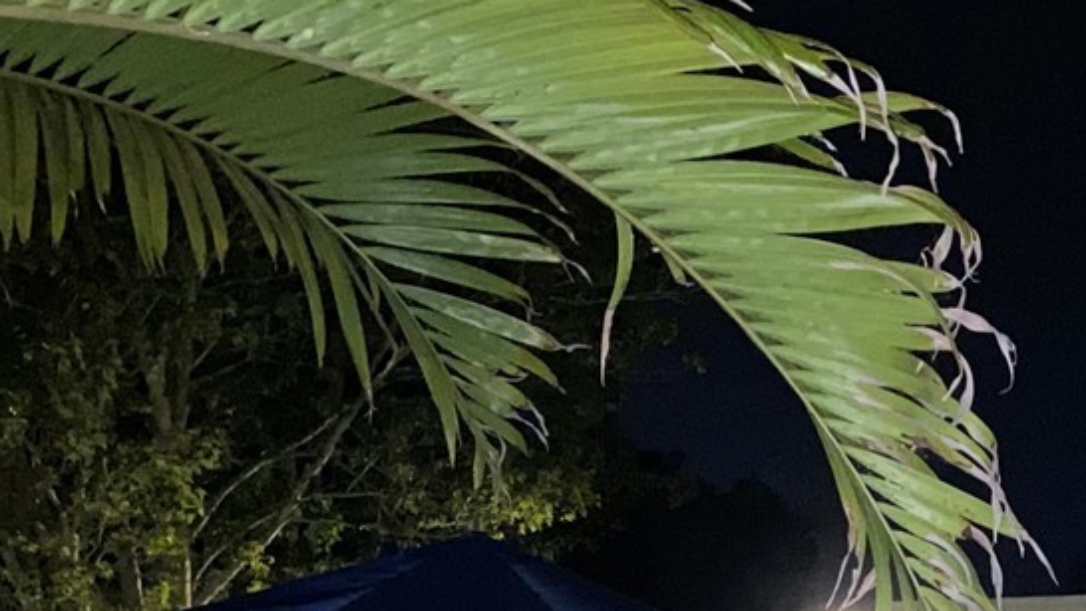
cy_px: 925
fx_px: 2390
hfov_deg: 24.0
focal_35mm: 83
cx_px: 1191
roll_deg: -0.9
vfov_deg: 13.7
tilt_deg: -4.2
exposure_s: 1/4
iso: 640
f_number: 1.8
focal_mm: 4.25
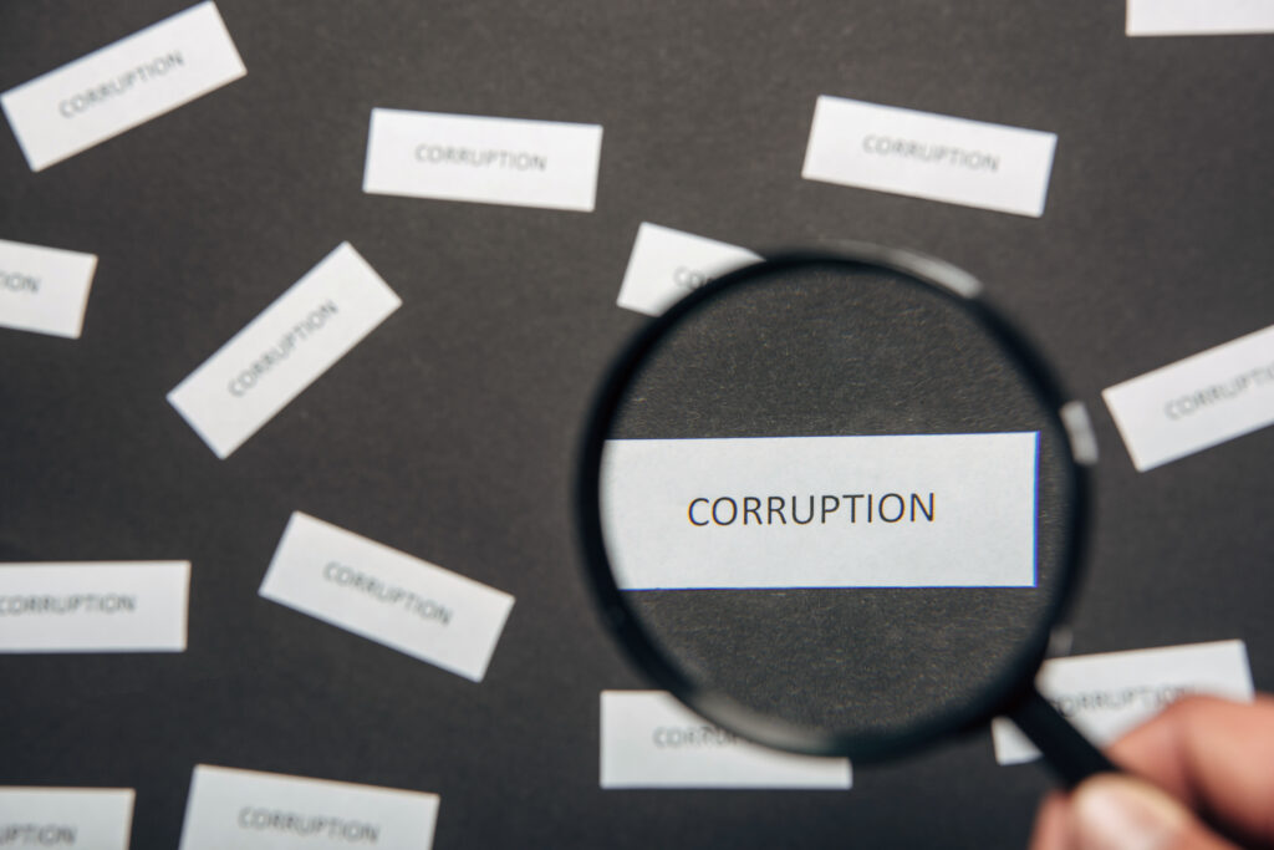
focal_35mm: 62
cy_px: 425
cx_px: 637
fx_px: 2194
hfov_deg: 32.4
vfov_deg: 21.9
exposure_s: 1/200
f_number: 10
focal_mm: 62
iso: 100
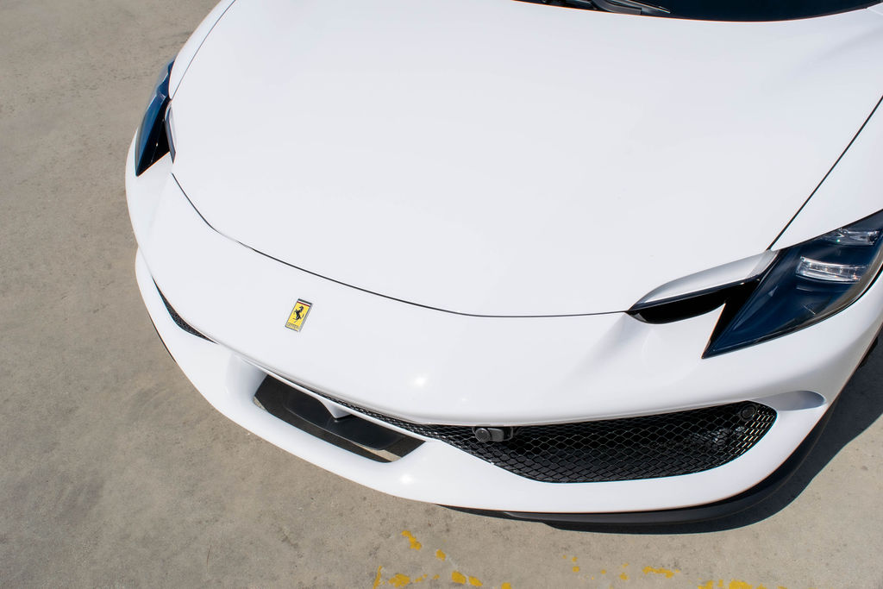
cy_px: 294
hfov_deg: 57.2
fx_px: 809
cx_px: 442
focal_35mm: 33
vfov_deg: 40.0
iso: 200
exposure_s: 1/640
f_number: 13
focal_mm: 22
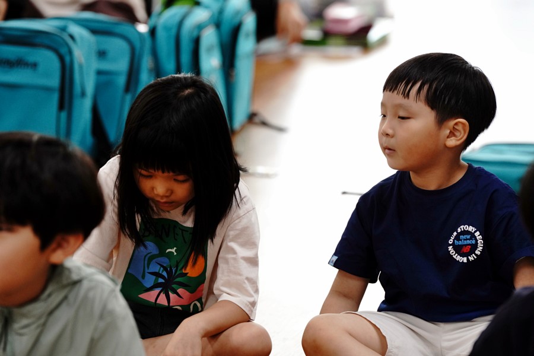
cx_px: 267
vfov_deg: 6.9
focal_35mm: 200
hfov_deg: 10.3
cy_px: 178
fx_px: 2966
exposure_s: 1/160
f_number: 4.5
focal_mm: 200
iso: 2000
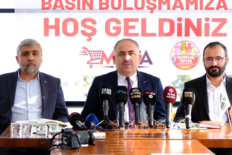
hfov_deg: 18.9
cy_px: 78
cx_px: 116
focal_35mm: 108
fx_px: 696
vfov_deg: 12.7
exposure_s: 1/200
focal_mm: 72.1
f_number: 4.5
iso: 800
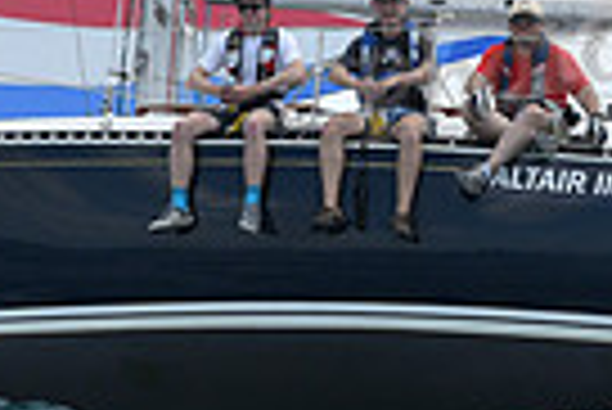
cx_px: 122
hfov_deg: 6.9
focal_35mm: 298
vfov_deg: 4.6
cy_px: -142
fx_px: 5071
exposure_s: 1/1250
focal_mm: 70
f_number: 6.3
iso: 250
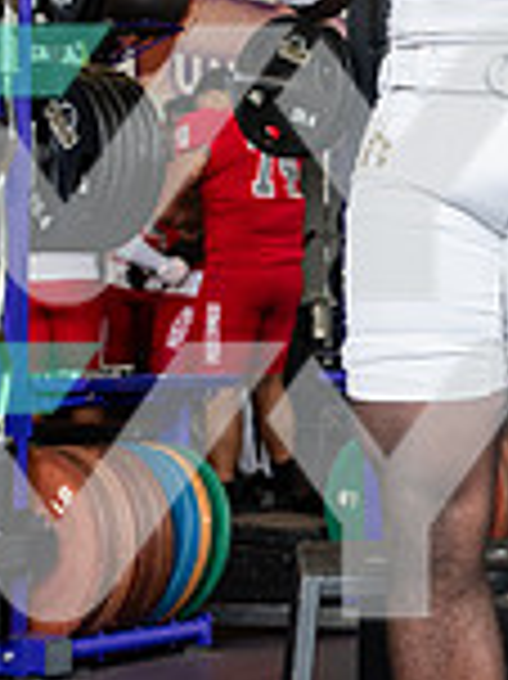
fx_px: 2018
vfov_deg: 19.0
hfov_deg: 14.1
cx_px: 504
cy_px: 167
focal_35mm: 103
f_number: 5.6
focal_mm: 36
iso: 500
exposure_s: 1/250
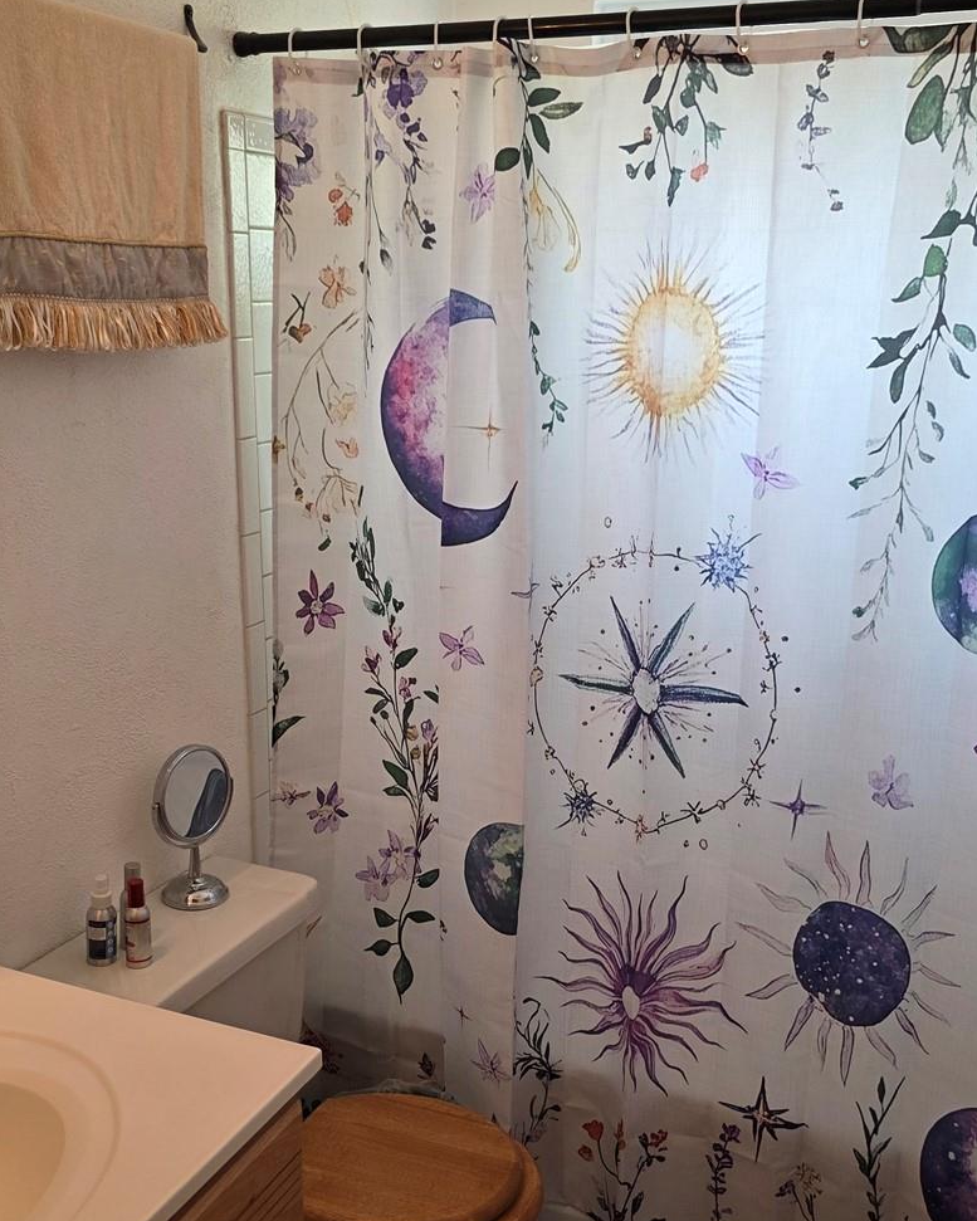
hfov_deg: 40.1
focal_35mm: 37
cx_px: 458
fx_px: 1337
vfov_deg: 48.9
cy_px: 699
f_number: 1.7
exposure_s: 1/120
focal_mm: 6.3
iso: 200
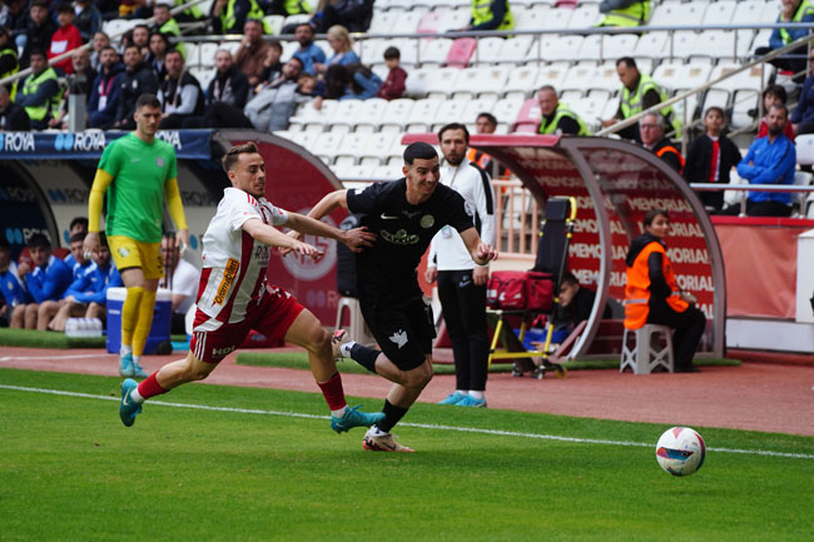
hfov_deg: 8.9
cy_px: 271
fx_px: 5244
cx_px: 407
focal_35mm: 232
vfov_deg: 5.9
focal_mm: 232
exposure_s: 1/1000
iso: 1600
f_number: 5.6
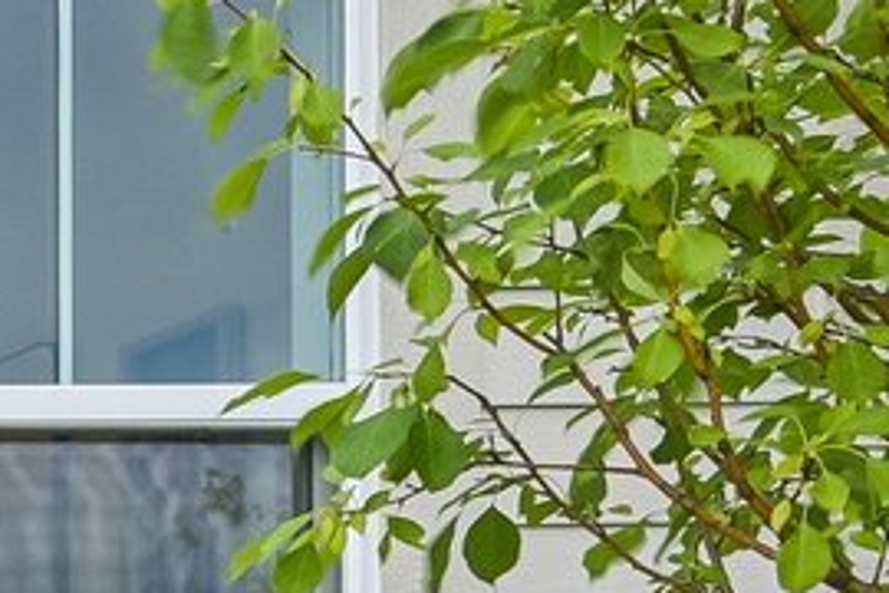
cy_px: 1010
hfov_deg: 11.2
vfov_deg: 12.0
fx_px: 2617
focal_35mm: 106
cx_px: -1808
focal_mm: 14
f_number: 8
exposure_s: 1/15
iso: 100
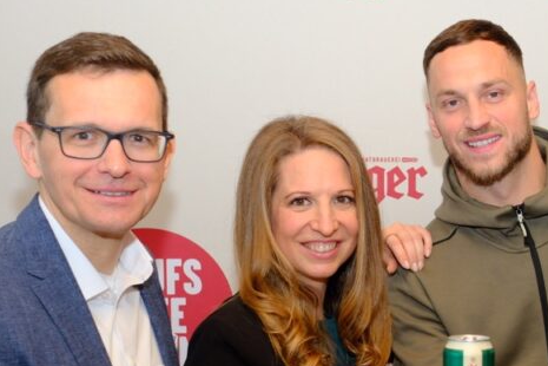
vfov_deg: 17.4
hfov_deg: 25.9
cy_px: 340
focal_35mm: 77
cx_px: 431
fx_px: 1172
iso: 500
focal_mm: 23
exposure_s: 1/250
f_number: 3.2
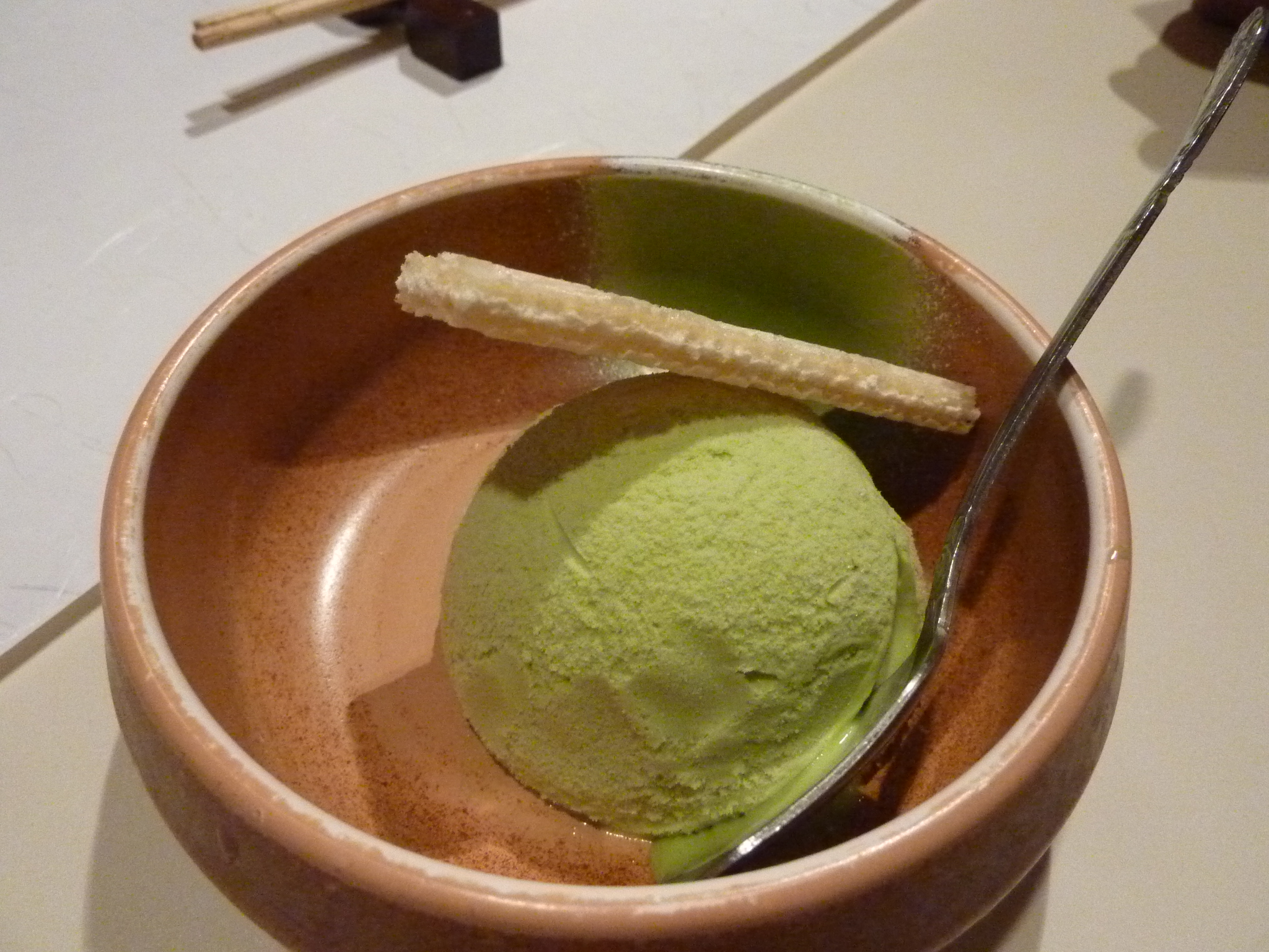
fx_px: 916
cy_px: 476
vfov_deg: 54.9
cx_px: 634
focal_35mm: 25
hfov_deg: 69.4
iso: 800
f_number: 3.3
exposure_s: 1/50
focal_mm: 4.1
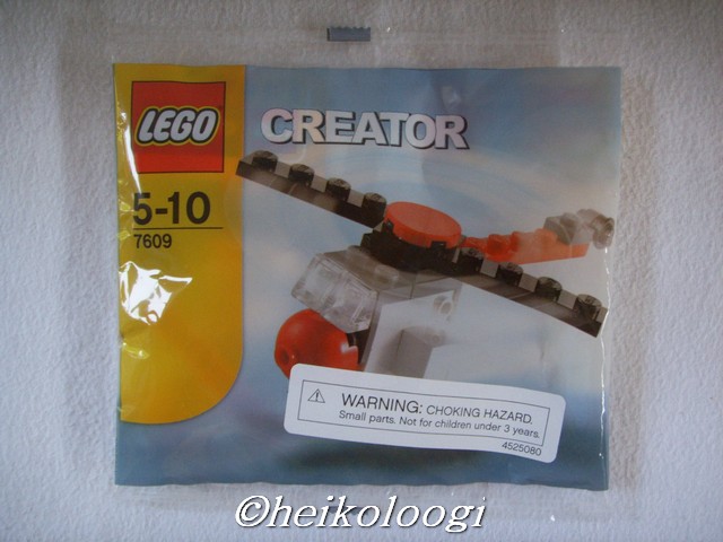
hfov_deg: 47.9
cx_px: 362
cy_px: 271
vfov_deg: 36.8
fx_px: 815
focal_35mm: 39
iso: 152
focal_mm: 6.6
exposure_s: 1/30
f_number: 3.5
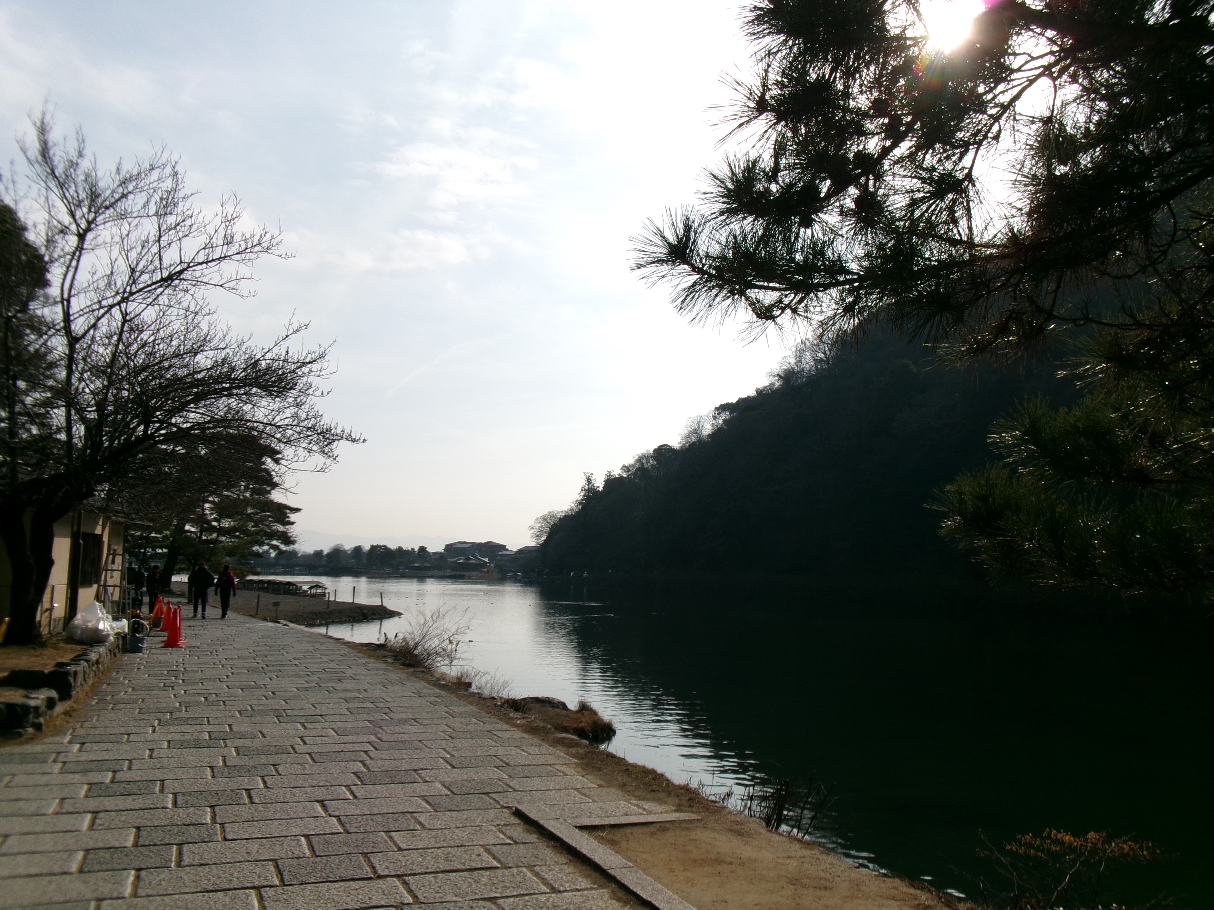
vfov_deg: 49.7
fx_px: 982
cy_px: 455
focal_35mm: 28
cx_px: 607
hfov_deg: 63.4
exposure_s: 1/250
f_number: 10.8
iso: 100
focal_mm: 5.1
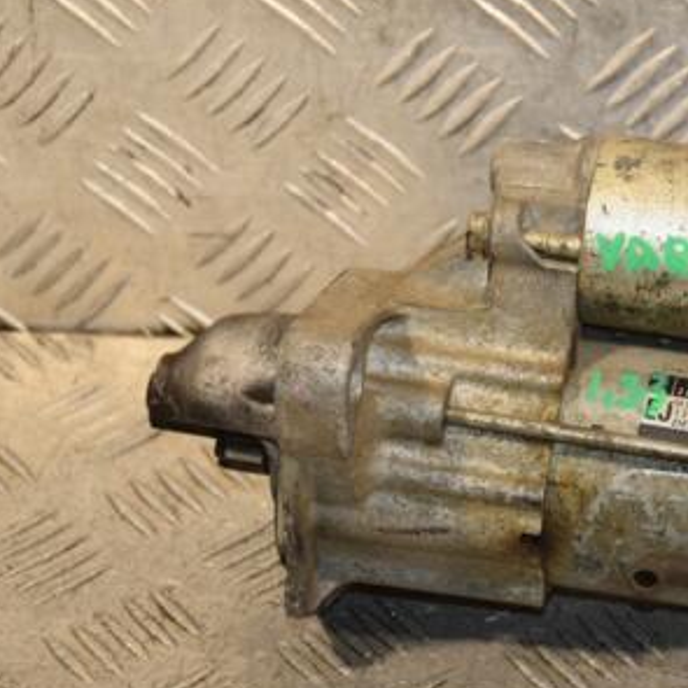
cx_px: 644
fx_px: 3620
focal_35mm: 161
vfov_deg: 10.9
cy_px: 364
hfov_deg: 10.8
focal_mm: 62
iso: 800
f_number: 5.3
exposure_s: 1/160
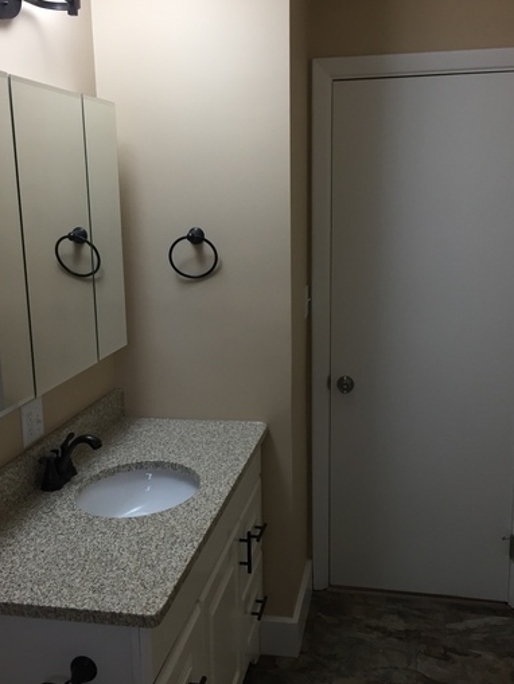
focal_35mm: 38
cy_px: 361
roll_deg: +1.5
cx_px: 242
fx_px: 752
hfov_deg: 37.7
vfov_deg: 48.9
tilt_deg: -11.9
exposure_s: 1/30
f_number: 2.2
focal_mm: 4.15
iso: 64
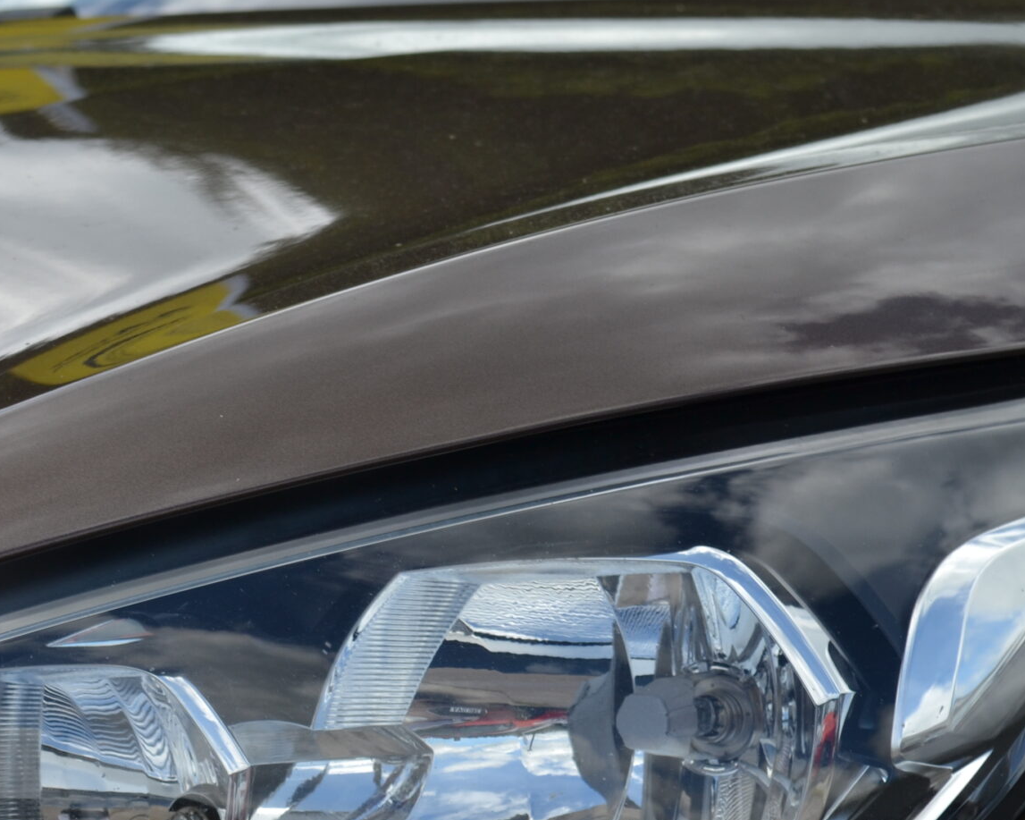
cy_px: 566
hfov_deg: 14.5
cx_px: 163
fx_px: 4003
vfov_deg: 11.7
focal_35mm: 132
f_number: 7.1
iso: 100
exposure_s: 1/200
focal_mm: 42
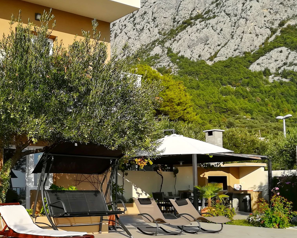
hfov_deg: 37.4
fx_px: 413
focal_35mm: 47
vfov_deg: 31.9
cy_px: 156
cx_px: 39
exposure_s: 1/796
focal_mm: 3.83
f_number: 2.2
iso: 50
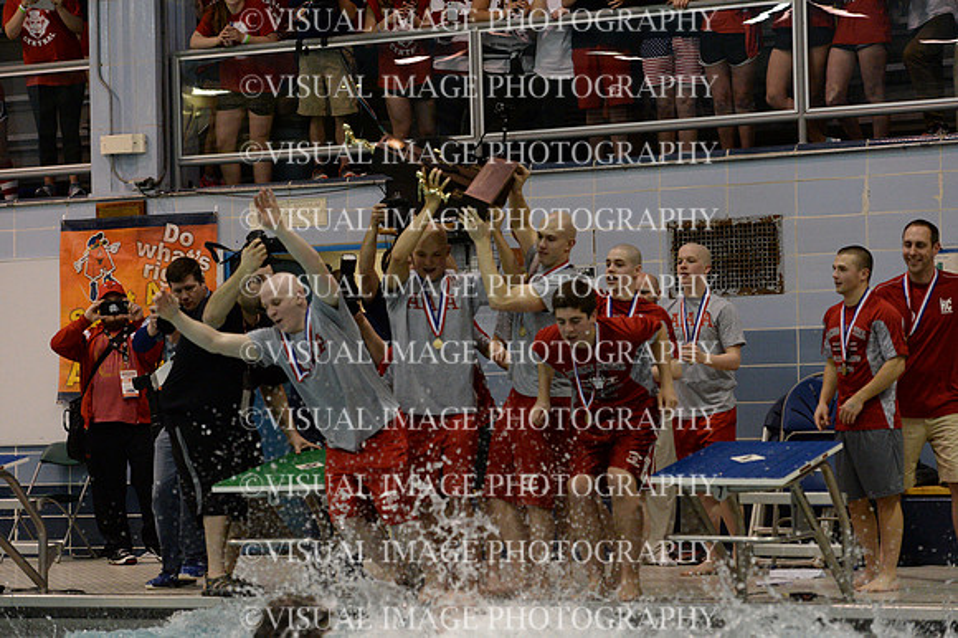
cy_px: 319
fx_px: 2659
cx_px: 479
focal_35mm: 100
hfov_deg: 20.4
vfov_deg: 13.7
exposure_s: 1/400
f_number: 3.5
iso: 6400
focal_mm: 100
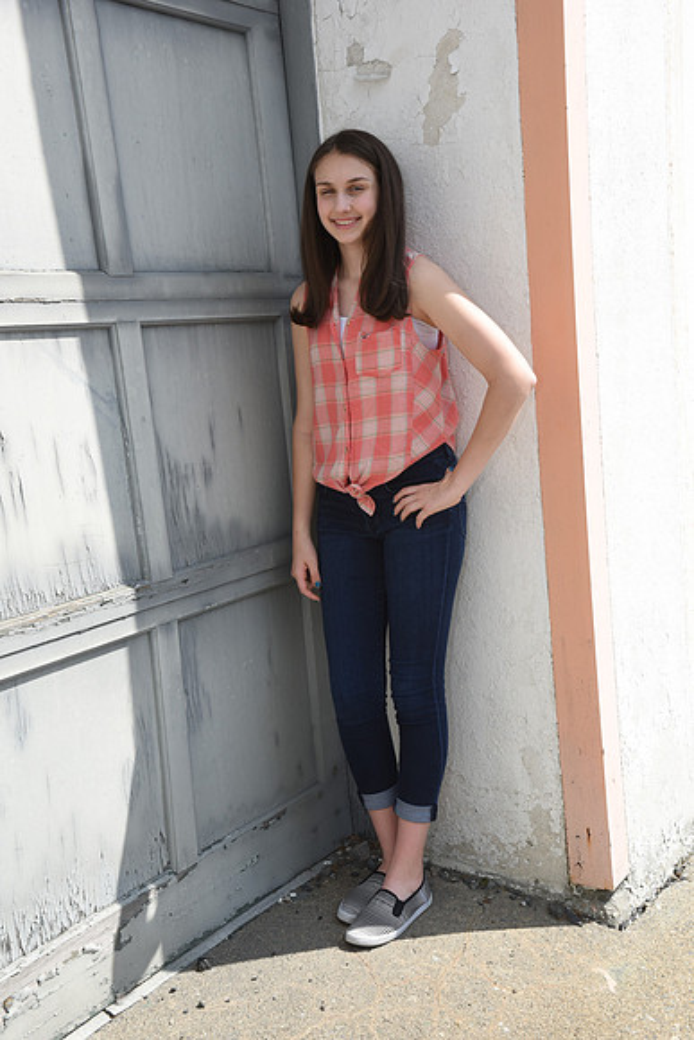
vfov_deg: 48.4
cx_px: 347
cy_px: 520
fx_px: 1156
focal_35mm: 40
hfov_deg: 33.4
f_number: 13
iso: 400
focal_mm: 40
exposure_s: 1/200
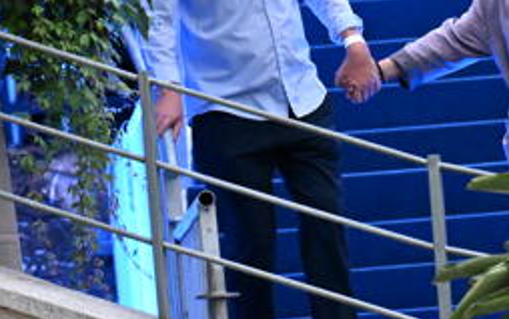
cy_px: -4
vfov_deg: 1.6
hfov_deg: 2.5
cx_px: 431
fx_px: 11505
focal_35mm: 829
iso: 12800
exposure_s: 1/200
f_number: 3.5
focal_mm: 200
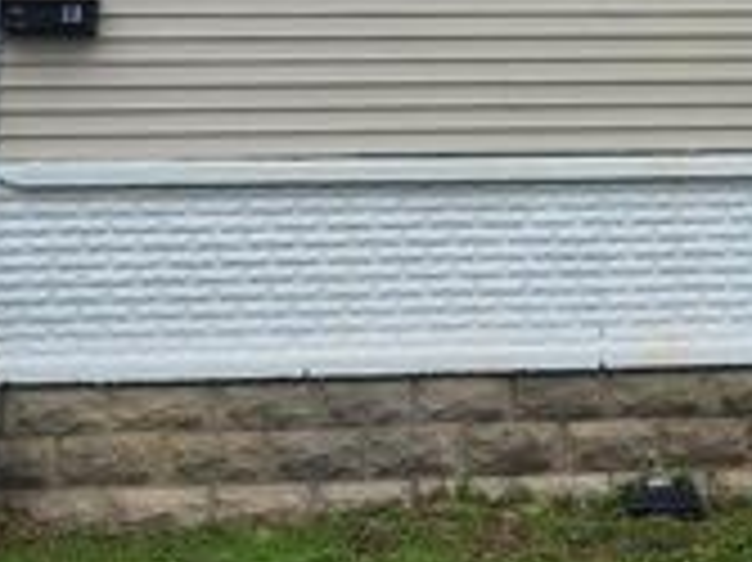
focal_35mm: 69
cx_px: 590
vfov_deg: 20.5
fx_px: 1498
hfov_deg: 27.7
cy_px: -16
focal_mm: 5.54
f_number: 1.8
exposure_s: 1/754
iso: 25
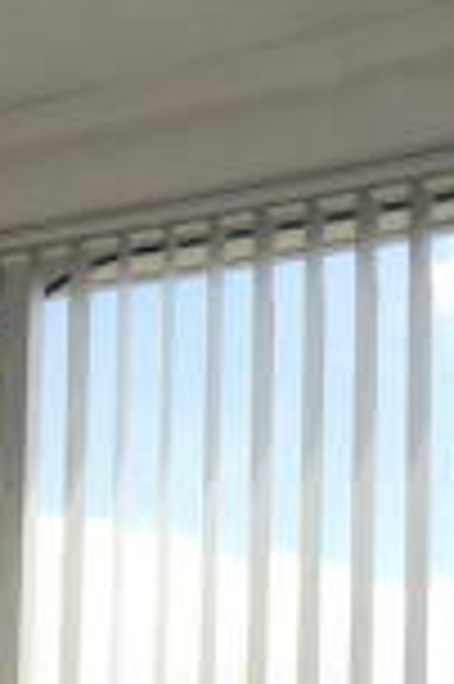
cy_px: 709
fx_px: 1820
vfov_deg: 20.5
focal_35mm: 96
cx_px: -407
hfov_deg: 12.7
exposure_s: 1/400
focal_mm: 4.3
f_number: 3.2
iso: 64
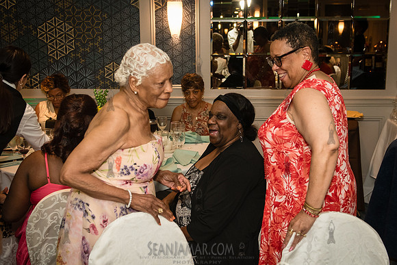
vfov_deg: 26.3
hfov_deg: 38.6
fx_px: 567
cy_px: 148
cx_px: 203
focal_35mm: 51
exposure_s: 1/160
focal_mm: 34
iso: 1600
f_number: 3.5
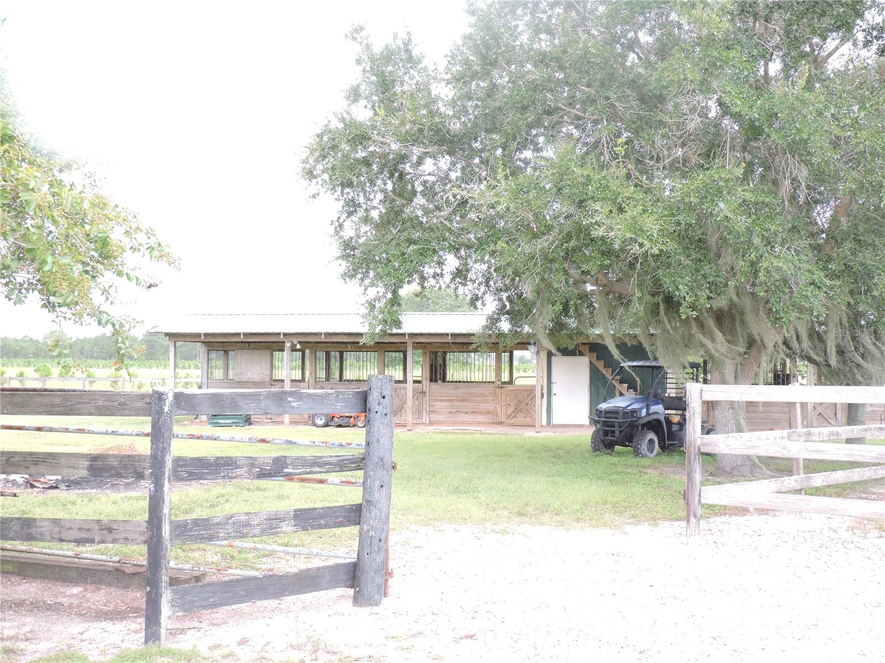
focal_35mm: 40
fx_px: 1023
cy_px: 332
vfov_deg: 36.0
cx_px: 442
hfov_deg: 46.8
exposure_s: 1/125
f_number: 3.3
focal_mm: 7.1
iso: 250
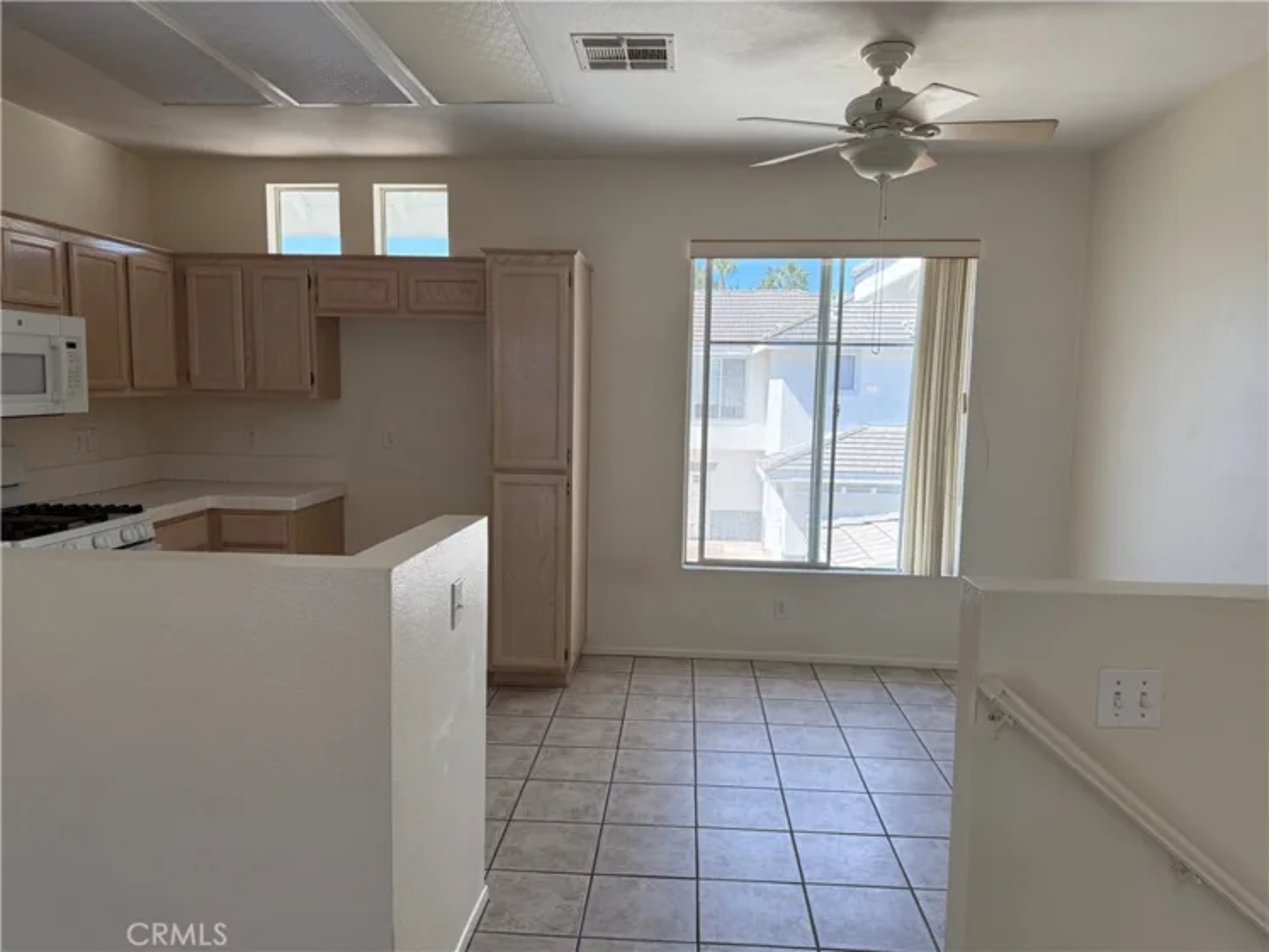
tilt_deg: -6.0
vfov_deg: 56.8
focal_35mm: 24
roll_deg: -0.9
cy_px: 476
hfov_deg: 71.6
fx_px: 880
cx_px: 634
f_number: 1.78
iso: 100
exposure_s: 1/494
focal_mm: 6.76
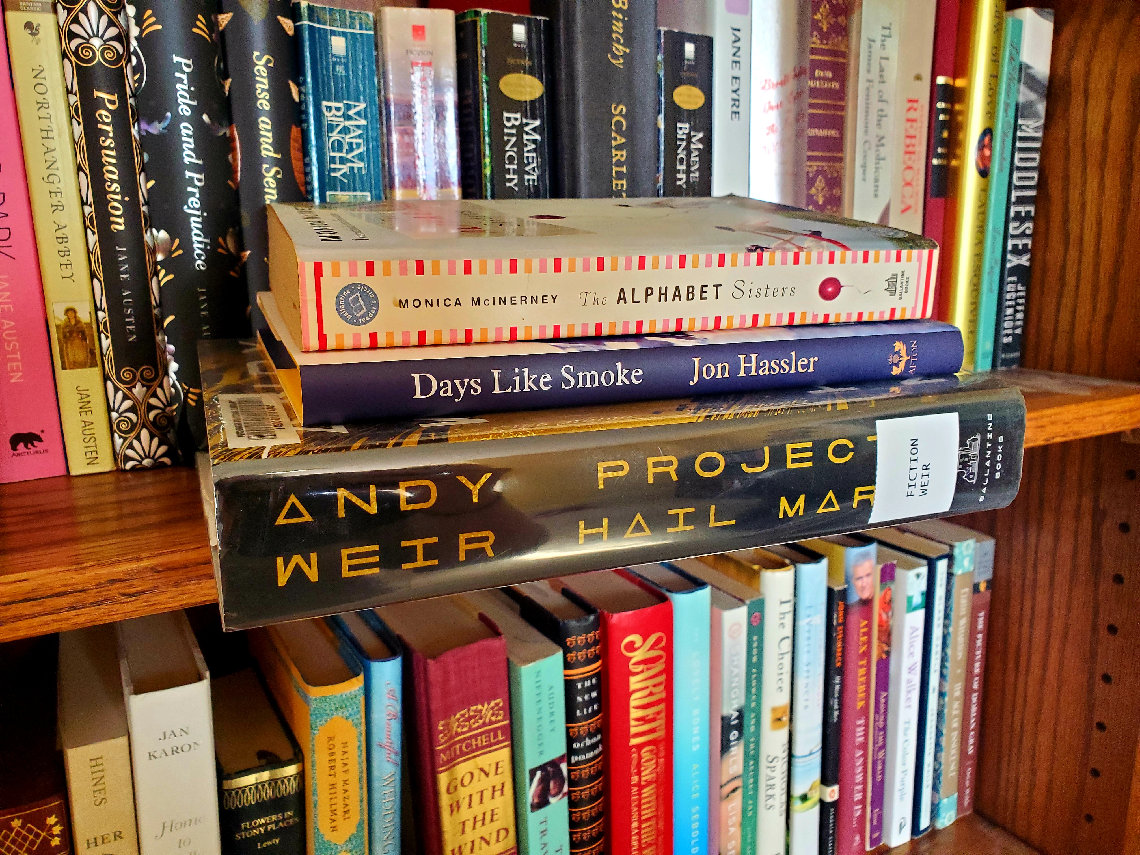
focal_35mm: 26
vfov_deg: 53.1
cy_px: 428
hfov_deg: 67.3
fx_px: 856
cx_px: 570
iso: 250
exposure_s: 1/120
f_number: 2.4
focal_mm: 4.3
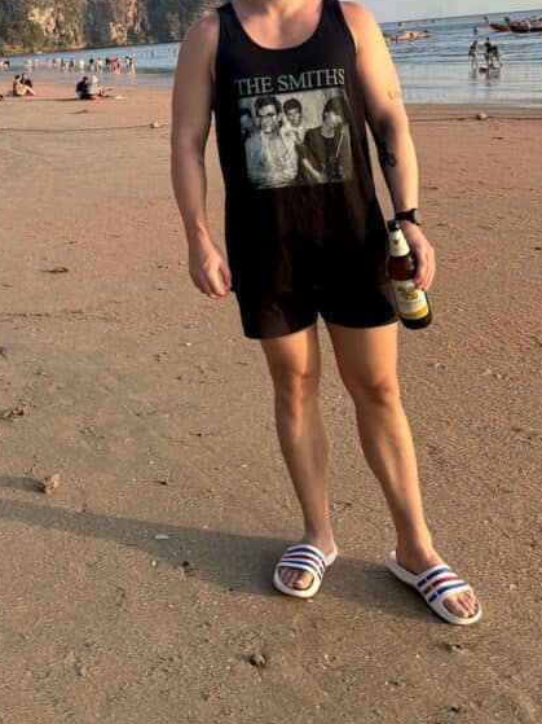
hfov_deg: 32.3
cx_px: 137
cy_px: 126
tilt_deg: -4.2
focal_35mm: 44
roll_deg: +4.3
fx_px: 919
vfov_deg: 40.8
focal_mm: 6.86
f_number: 1.78
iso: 80
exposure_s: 1/1261
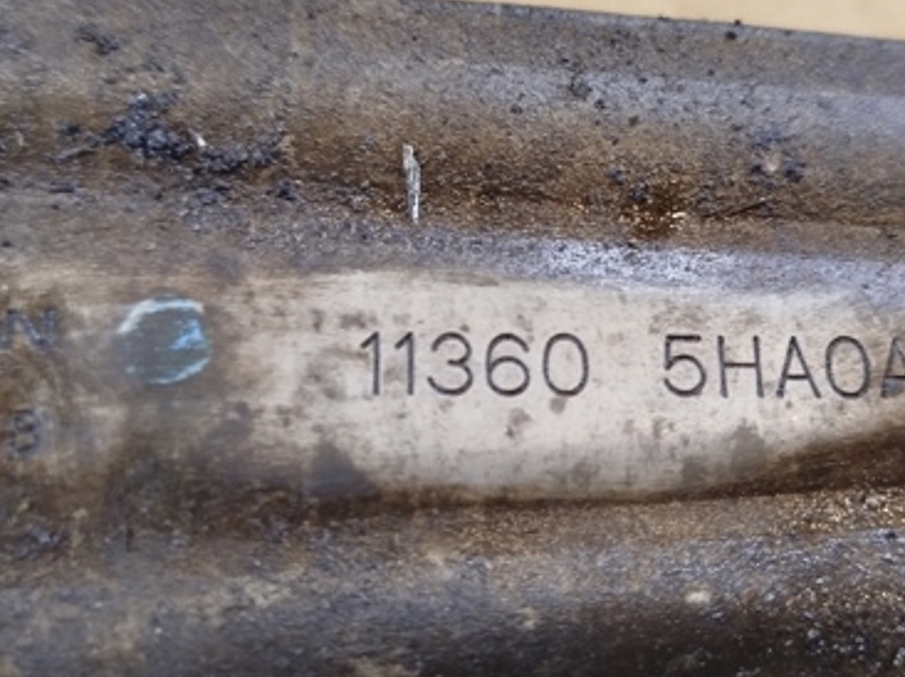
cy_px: 319
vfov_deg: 34.3
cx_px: 514
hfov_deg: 44.7
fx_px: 1097
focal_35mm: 42
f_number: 1.7
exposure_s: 1/33
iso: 500
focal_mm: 5.31
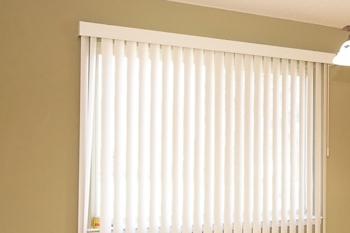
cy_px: 164
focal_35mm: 49
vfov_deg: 27.3
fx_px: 476
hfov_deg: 37.7
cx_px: 315
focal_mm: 12
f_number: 4.5
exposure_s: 1/60
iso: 1000
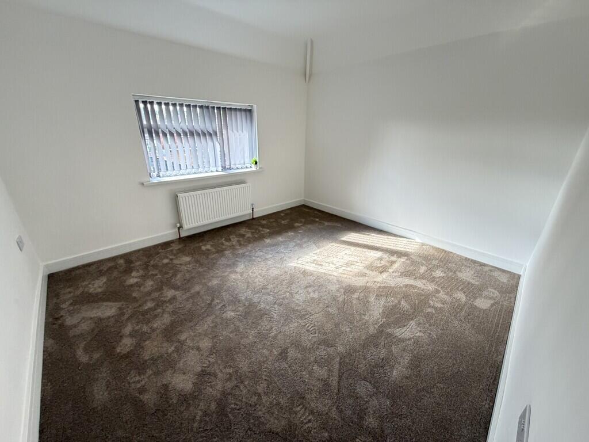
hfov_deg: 102.1
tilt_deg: -21.9
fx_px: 238
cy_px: 221
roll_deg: -0.4
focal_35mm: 14
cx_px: 294
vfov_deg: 85.7
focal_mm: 2.22
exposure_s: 1/114
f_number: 2.2
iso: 320
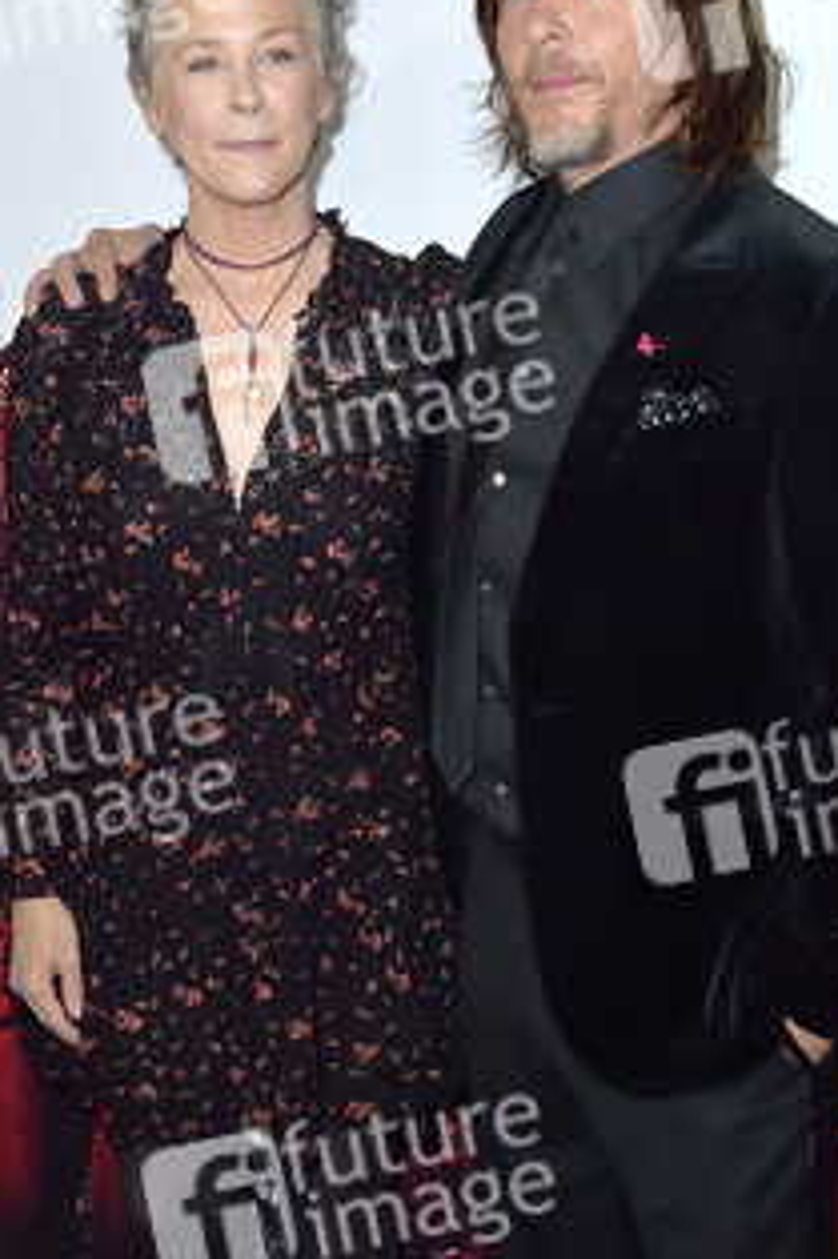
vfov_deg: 51.9
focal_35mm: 37
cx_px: 467
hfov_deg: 35.9
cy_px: 589
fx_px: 1293
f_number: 5.6
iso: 400
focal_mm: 29
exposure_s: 1/200
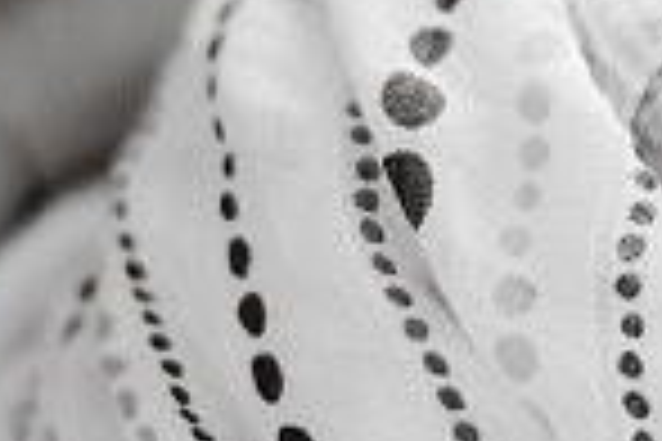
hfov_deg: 7.9
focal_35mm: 261
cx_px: 657
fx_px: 4799
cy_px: -137
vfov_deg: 5.2
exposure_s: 1/125
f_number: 2
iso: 1600
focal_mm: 50
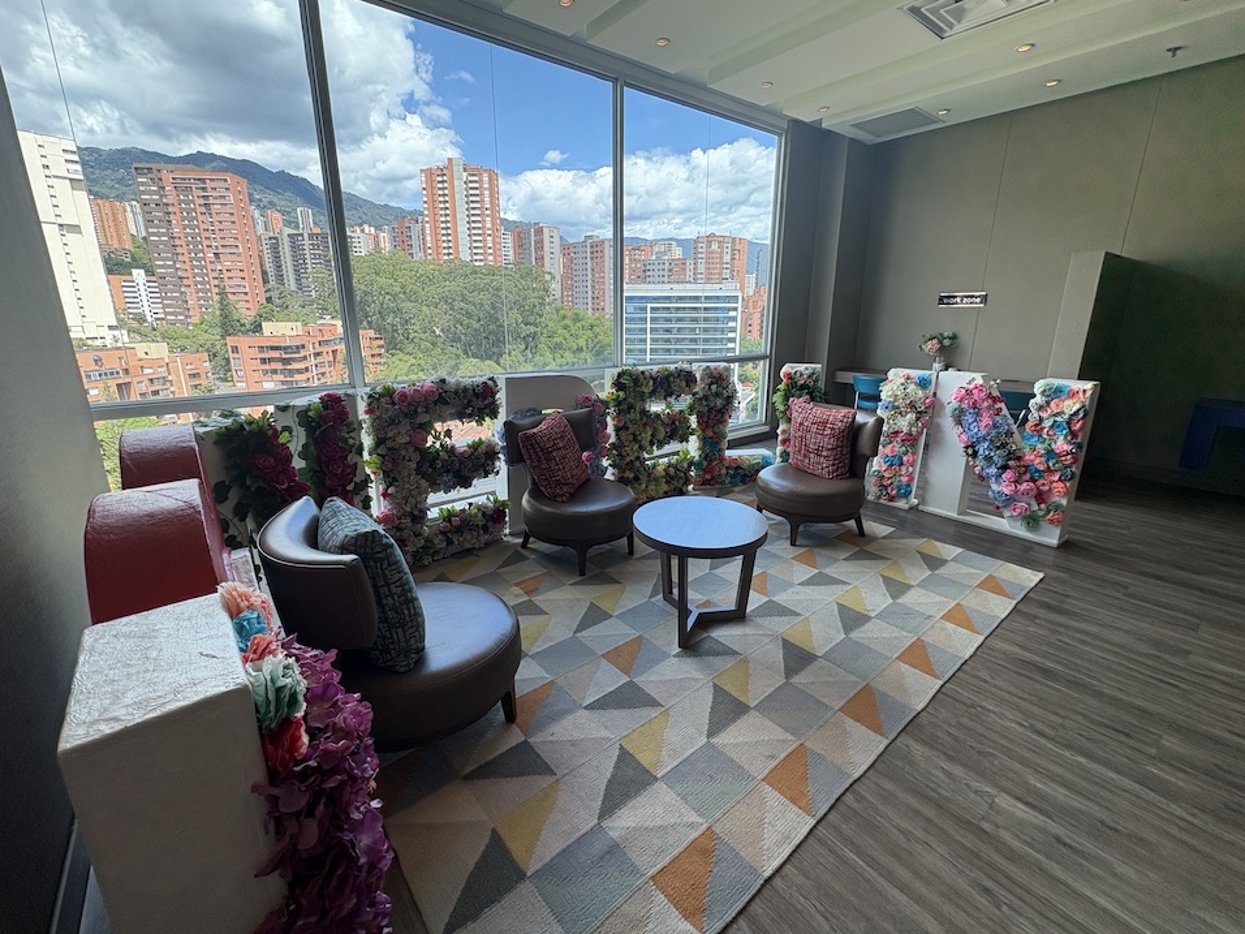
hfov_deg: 98.2
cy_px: 453
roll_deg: +0.6
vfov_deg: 81.7
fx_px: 539
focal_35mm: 15
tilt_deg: -15.8
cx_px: 624
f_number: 2.2
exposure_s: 1/147
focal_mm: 2.22
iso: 64
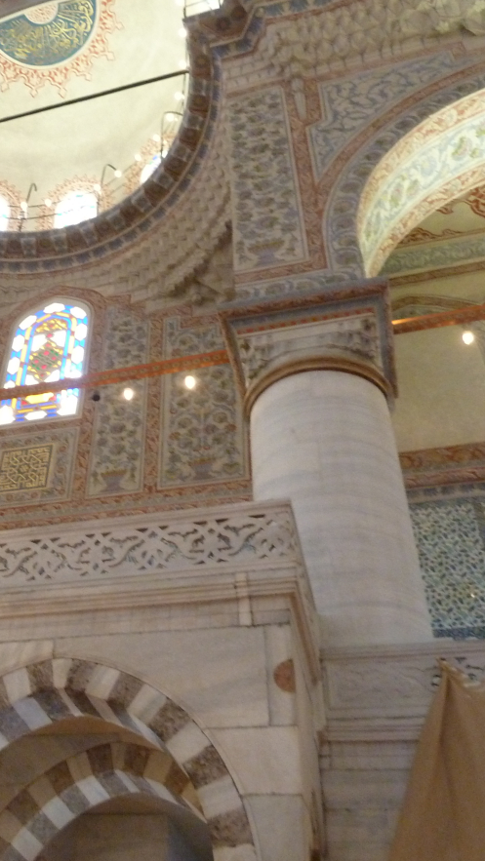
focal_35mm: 37
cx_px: 33
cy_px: 426
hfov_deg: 30.4
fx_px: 846
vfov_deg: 54.0
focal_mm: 4.1
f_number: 3.3
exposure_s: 1/13
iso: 400
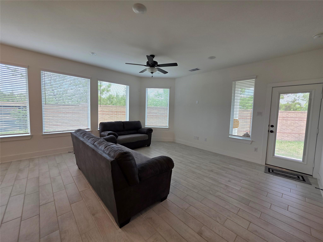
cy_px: 121
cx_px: 162
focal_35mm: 13
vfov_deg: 89.9
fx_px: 121
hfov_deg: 106.2
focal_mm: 2.2
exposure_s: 1/120
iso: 40
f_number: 1.9
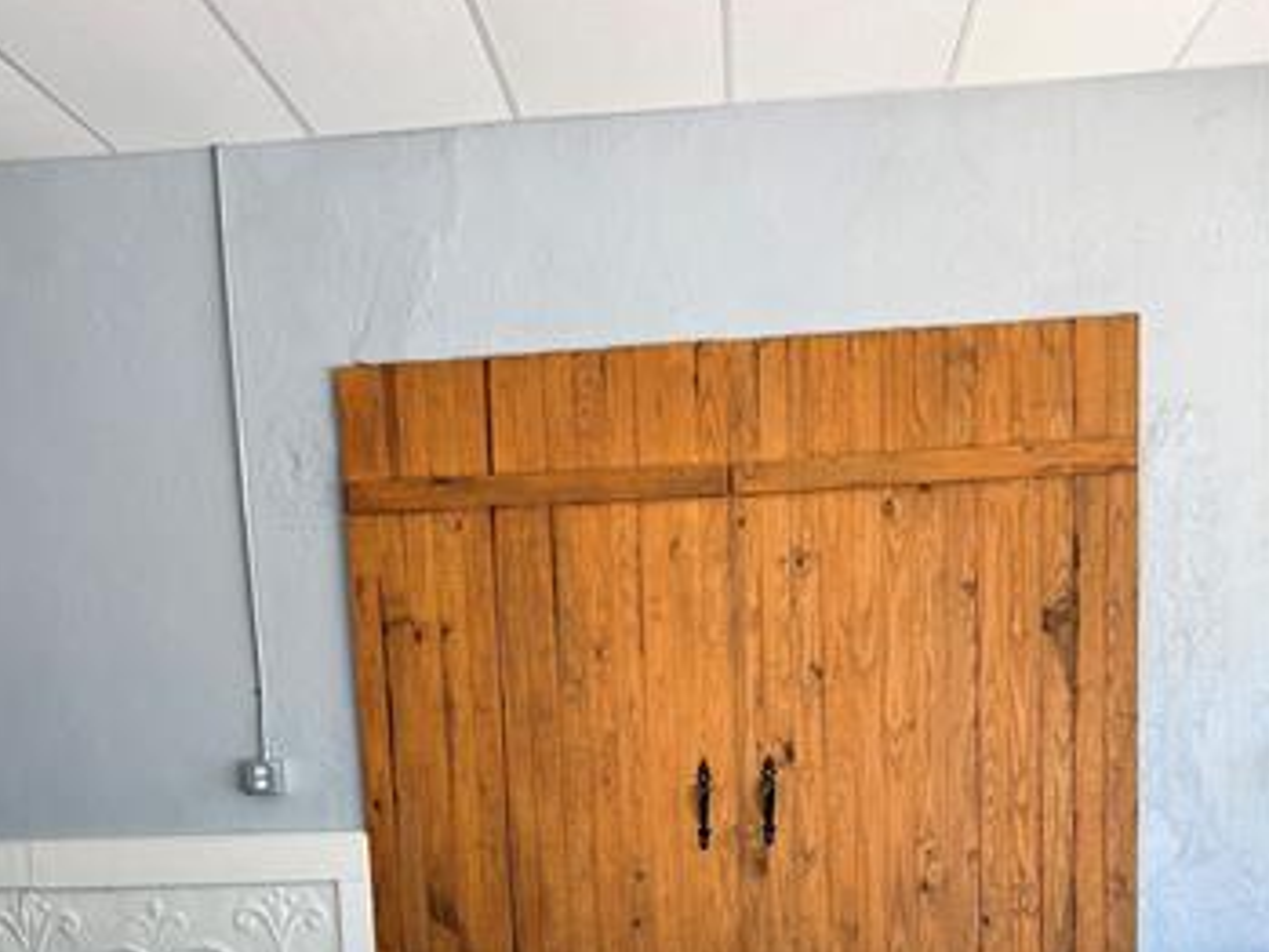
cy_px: 825
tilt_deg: -4.2
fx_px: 1210
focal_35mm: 33
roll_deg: +1.9
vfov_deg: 40.3
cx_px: 625
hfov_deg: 55.3
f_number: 1.78
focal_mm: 6.76
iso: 100
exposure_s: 1/121
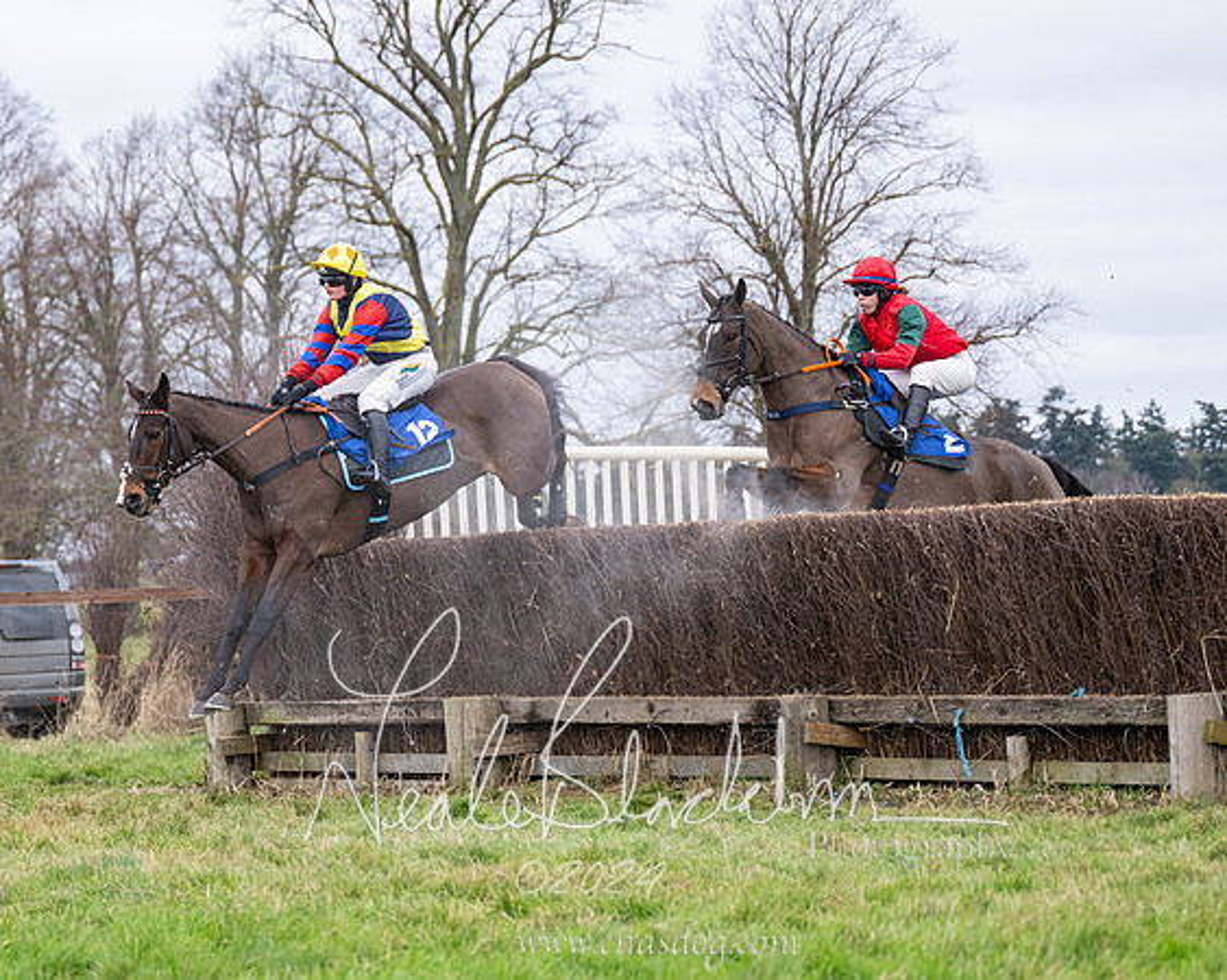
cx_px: 404
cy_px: 484
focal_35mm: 137
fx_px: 4973
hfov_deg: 14.0
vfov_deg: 11.3
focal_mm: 98
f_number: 4
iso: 800
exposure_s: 1/1000
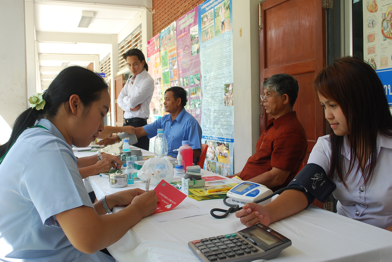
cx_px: 196
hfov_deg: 53.1
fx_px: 392
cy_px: 131
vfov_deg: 37.0
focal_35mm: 36
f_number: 7.1
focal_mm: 24
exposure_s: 1/40
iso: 200
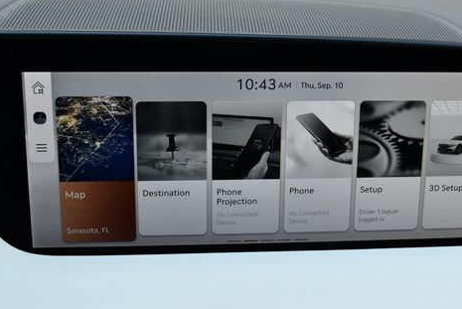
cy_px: 127
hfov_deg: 36.2
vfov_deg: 24.6
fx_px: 706
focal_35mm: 55
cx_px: 257
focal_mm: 20
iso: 400
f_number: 4
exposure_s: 1/250
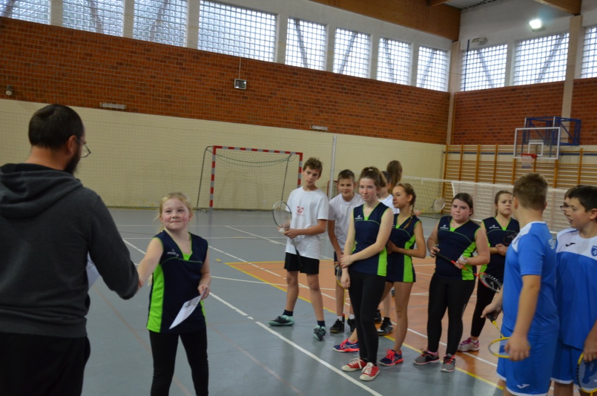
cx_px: 298
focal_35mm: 33
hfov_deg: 57.3
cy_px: 198
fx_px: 546
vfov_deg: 39.8
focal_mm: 22
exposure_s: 1/60
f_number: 4
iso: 800
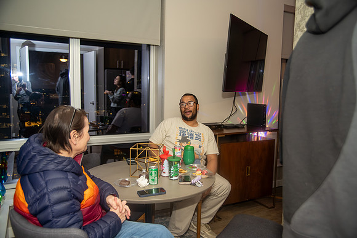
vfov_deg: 43.6
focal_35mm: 30
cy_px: 119
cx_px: 178
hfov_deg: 61.9
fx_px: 298
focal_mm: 30
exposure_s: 1/160
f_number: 4
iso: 1600
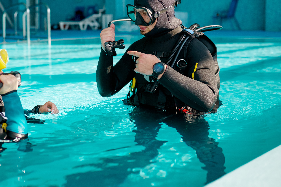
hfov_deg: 35.1
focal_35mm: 56
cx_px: 83
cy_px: 66
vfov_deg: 24.1
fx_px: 437
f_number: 2
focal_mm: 35
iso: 400
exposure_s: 1/750
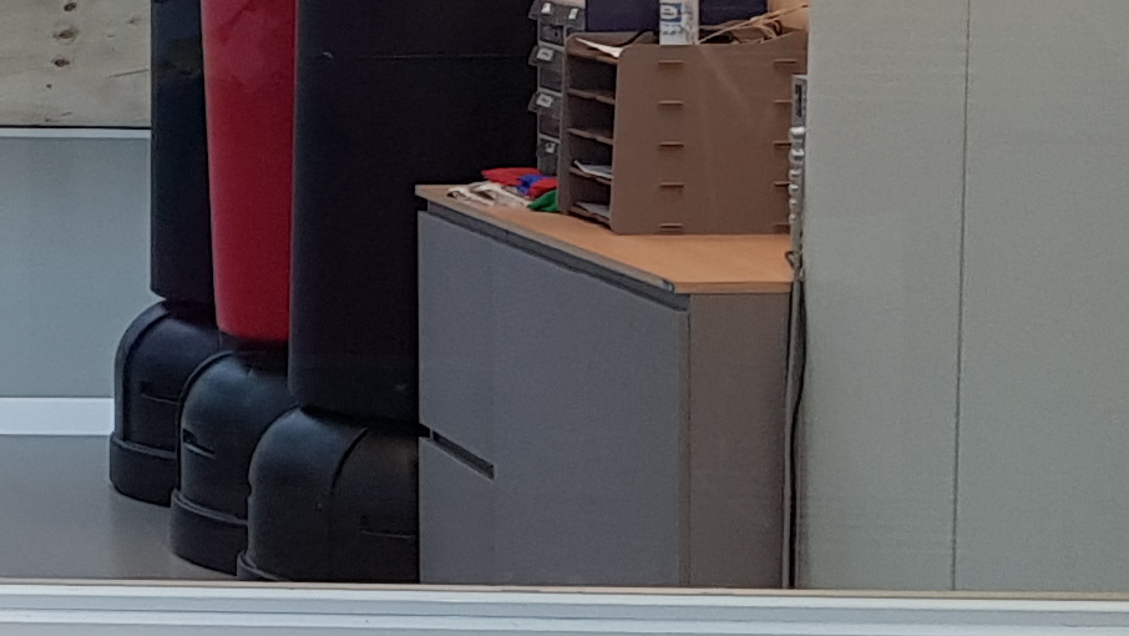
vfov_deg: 9.5
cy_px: -46
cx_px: -677
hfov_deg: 15.4
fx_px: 3773
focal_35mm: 126
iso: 50
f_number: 1.7
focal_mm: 4.2
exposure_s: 1/60
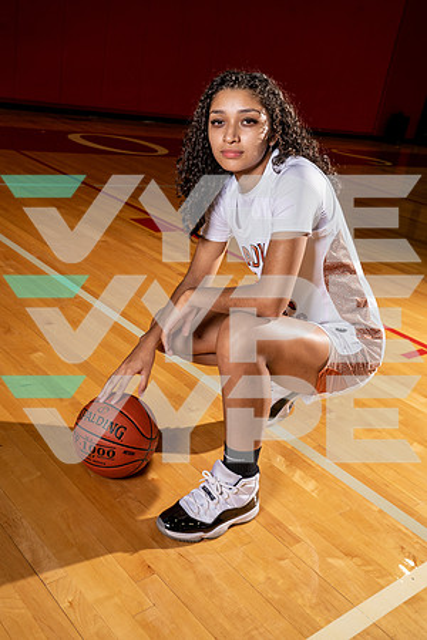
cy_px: 320
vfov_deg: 50.7
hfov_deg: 35.1
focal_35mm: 38
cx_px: 214
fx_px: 676
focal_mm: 38
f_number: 8
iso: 800
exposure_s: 1/250
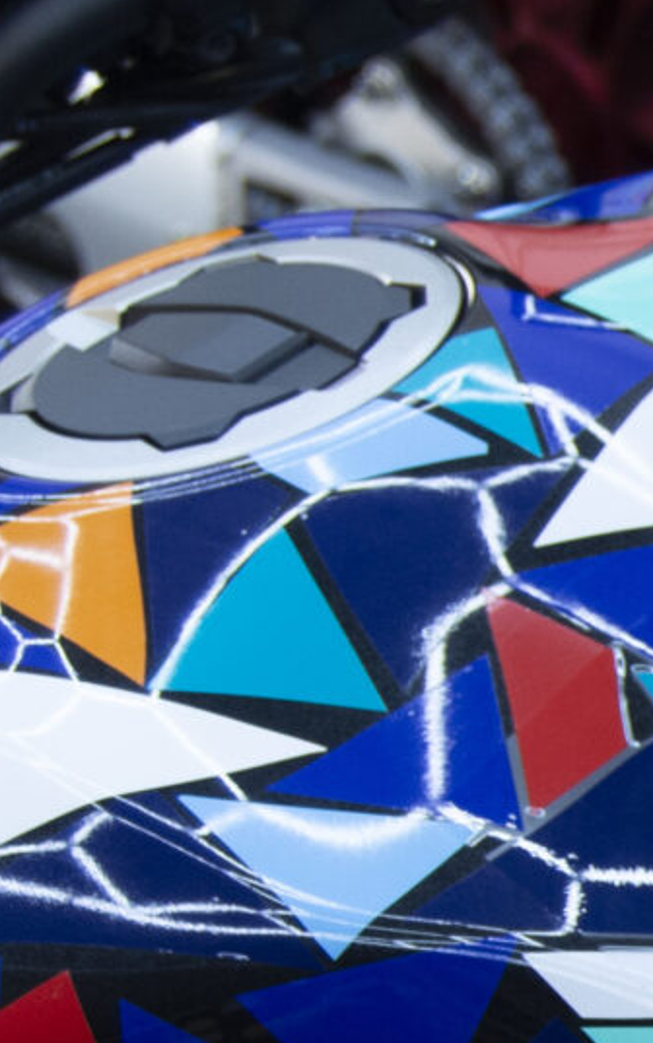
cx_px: 1730
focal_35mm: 277
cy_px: 1075
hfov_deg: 4.6
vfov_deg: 7.5
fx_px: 7881
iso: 400
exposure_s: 1/60
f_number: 4.8
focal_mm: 38
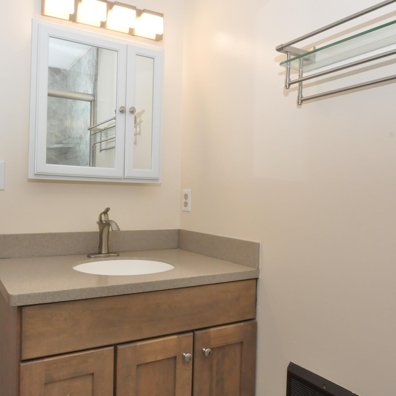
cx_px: 127
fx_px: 349
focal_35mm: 27
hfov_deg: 57.6
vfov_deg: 59.1
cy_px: 197
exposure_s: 1/60
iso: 1600
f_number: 7.1
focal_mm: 14
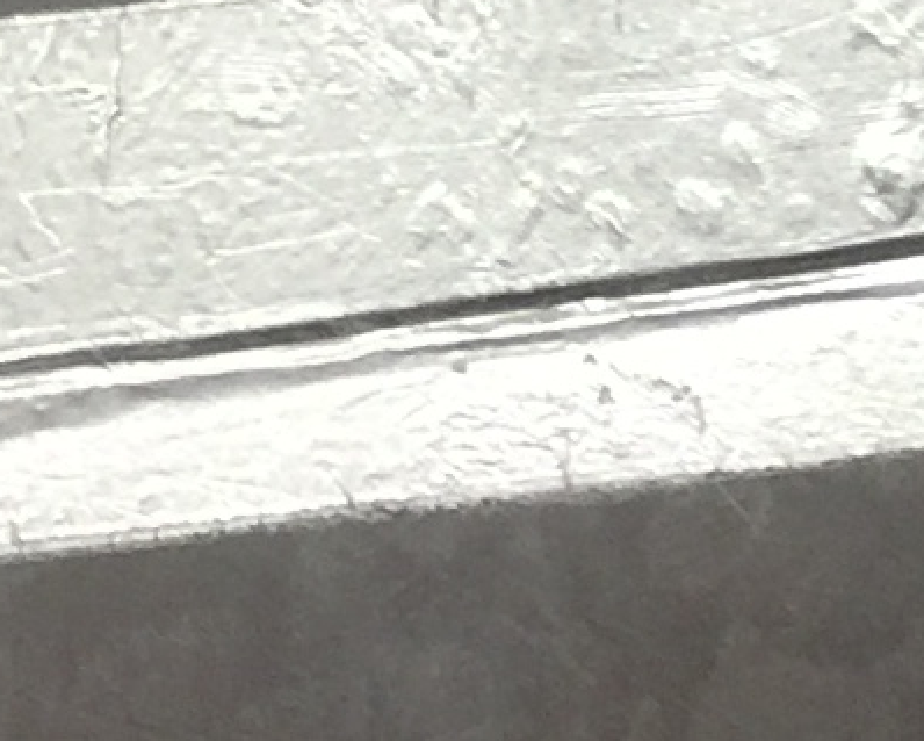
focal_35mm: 232
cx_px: 2147
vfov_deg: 5.7
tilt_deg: -75.3
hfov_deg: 7.8
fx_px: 6349
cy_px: -2186
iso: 64
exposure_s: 1/17
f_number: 2.2
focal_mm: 4.15
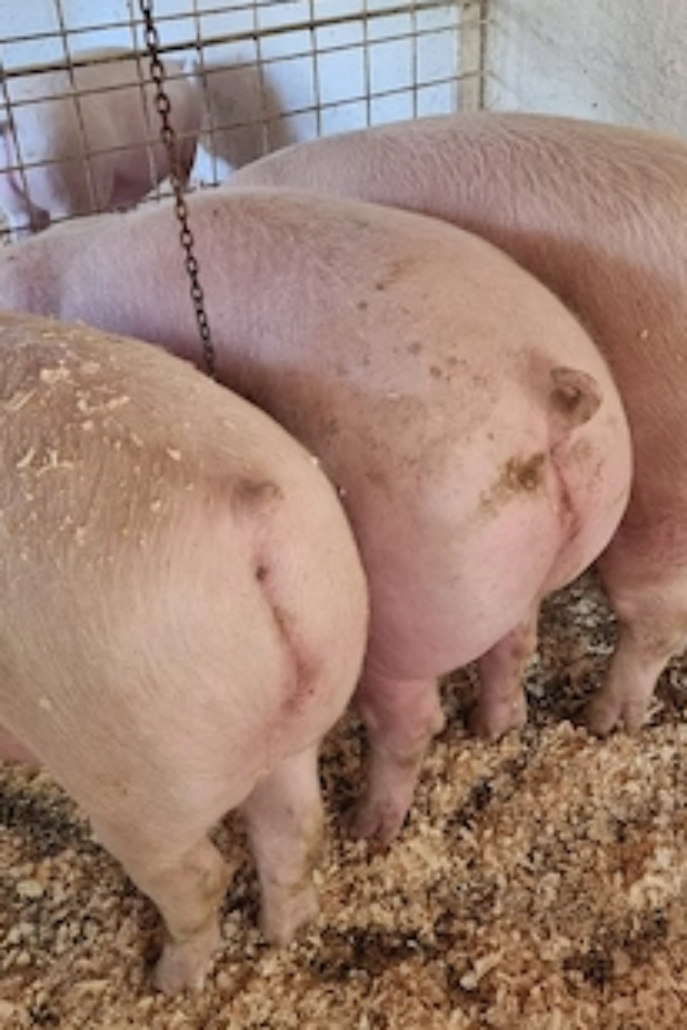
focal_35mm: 35
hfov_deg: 37.9
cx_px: 337
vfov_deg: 53.8
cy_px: 383
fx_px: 1002
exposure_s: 1/50
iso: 160
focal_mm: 5.4
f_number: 1.8
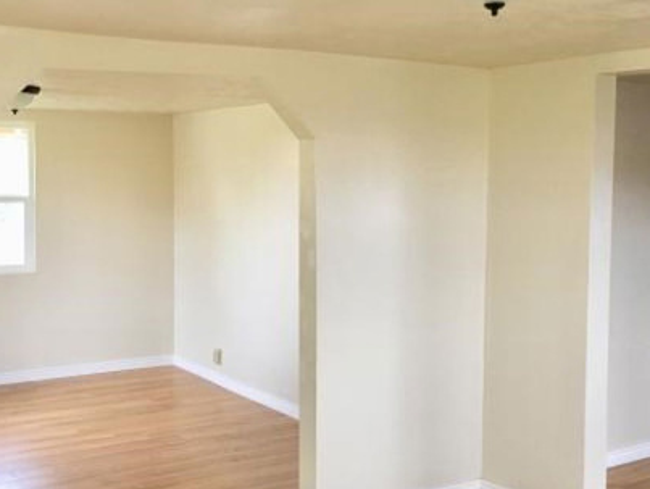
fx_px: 865
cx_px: 276
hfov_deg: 41.1
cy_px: 219
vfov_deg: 31.5
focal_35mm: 46
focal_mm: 4.15
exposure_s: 1/15
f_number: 2.2
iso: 32
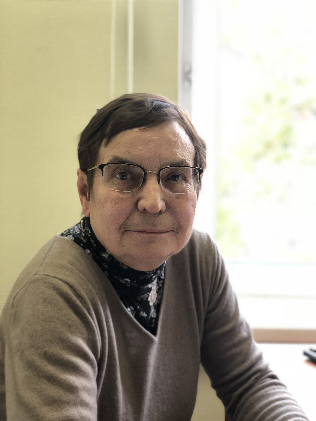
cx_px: 158
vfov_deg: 36.8
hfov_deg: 28.0
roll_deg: -0.4
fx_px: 633
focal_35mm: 52
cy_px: 210
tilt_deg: -2.9
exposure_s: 1/50
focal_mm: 6
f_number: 2.4
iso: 100
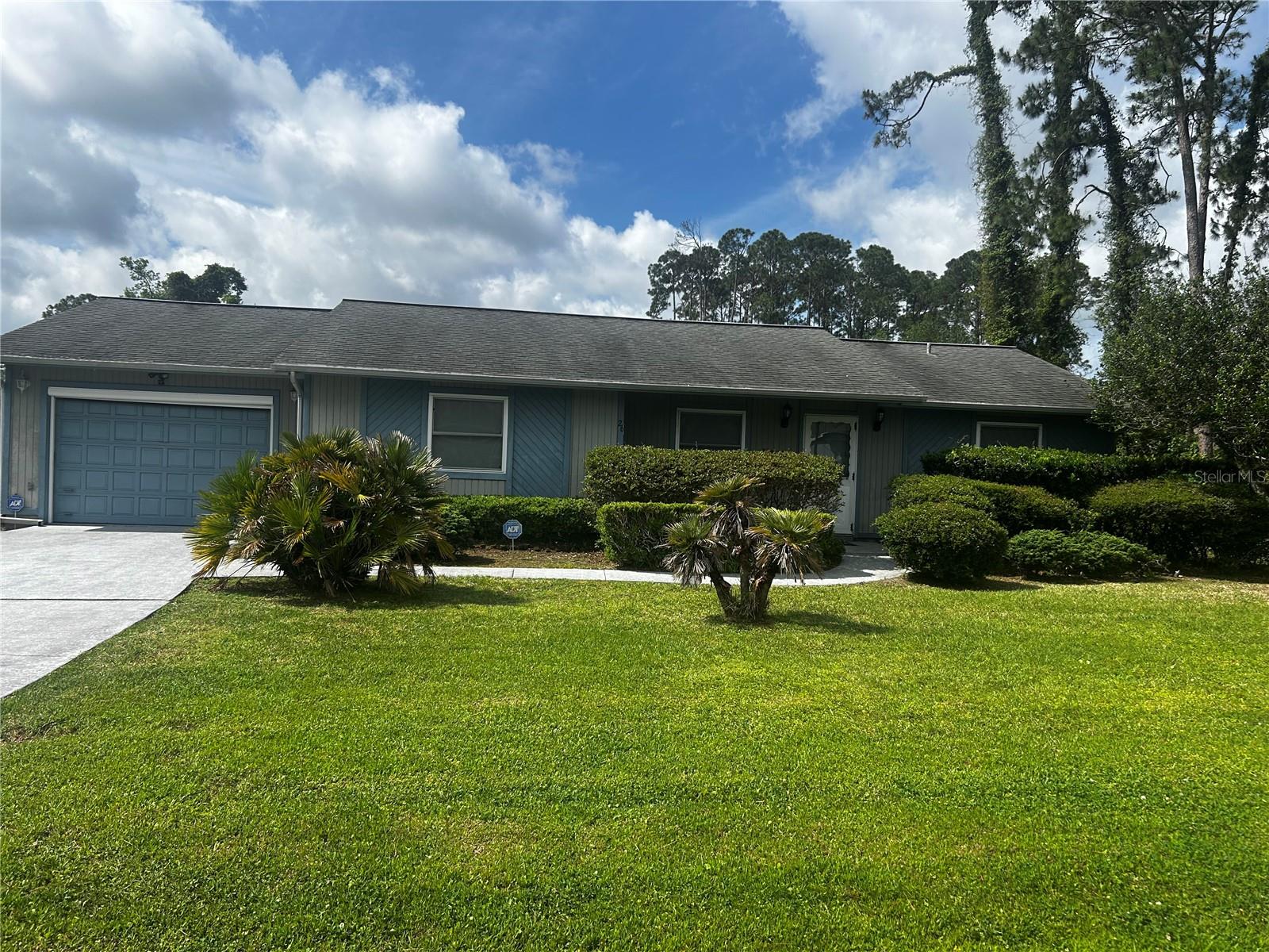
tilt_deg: -0.8
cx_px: 634
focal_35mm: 26
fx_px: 953
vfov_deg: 53.1
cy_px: 476
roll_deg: -1.7
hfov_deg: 67.3
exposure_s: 1/4831
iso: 50
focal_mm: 5.7
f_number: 1.5
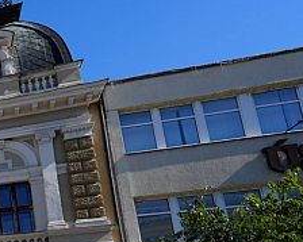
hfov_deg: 24.0
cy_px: 274
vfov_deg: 28.7
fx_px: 421
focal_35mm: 47
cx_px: -212
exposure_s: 1/200
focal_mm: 14
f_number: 9
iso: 100
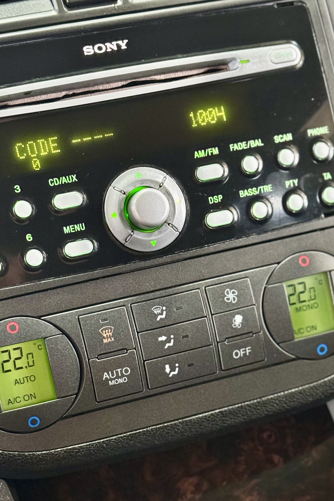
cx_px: 184
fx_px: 1155
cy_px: 356
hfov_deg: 16.5
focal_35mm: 83
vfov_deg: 24.3
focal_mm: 6.76
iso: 640
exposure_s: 1/30
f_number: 1.78
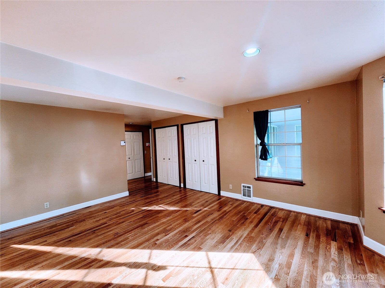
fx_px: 145
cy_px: 144
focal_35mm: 13
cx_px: 192
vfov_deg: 89.9
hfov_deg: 106.2
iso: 125
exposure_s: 1/60
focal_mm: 2.2
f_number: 2.2
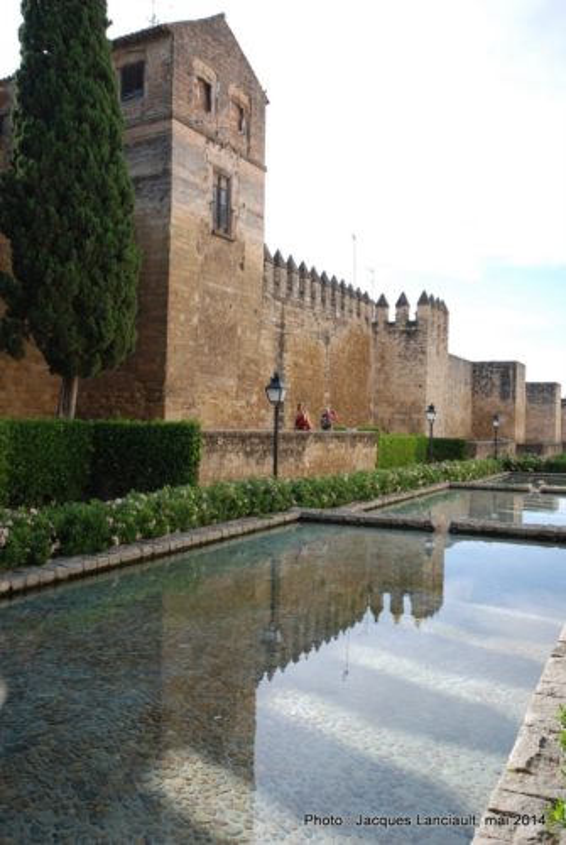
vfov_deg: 57.2
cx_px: 283
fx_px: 776
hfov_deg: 40.1
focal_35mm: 33
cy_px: 422
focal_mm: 22
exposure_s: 1/200
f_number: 5
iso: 100
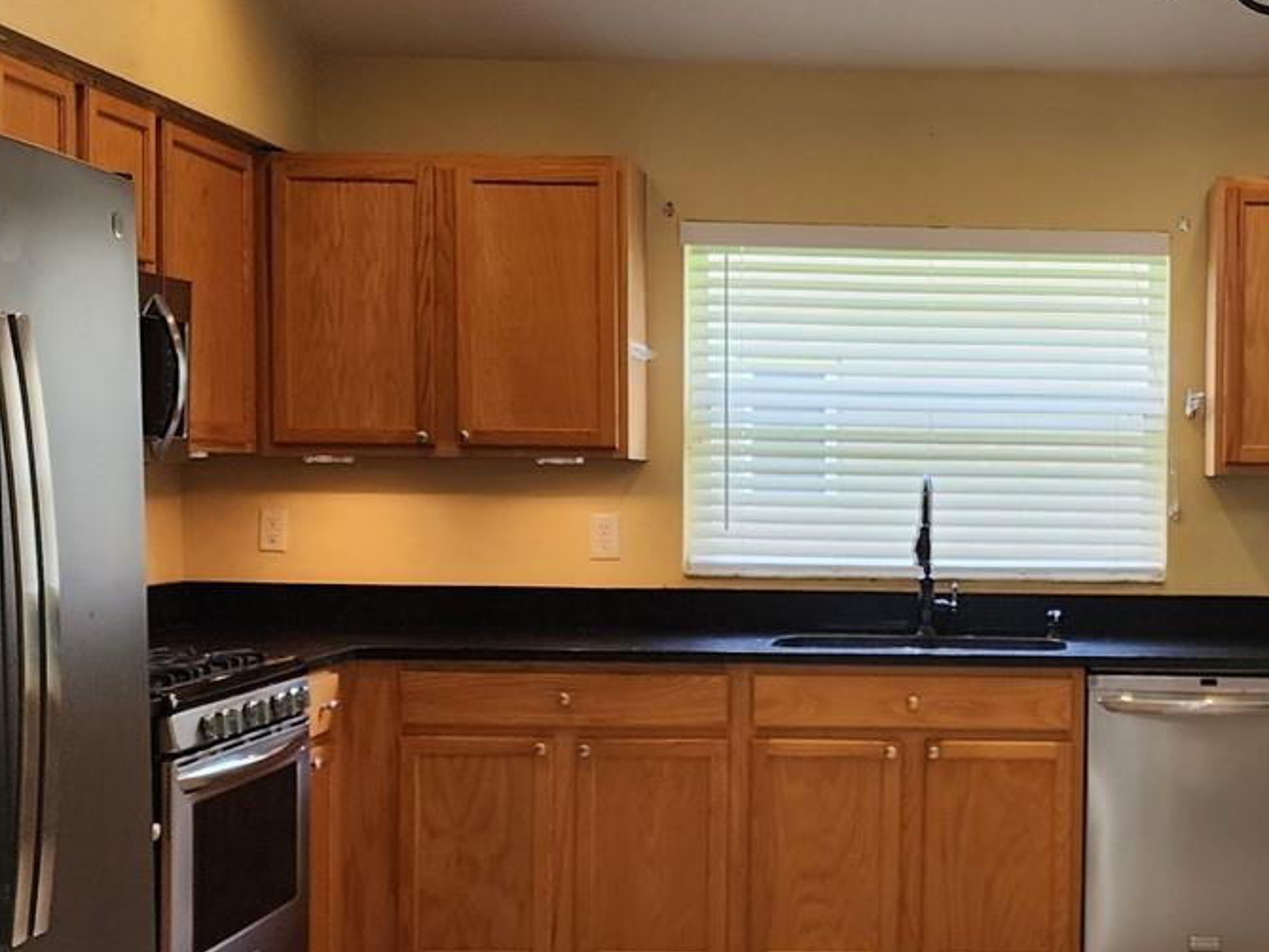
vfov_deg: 26.5
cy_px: 580
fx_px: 2017
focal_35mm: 55
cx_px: 1076
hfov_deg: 33.6
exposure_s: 1/180
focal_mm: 6.4
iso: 125
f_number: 1.8
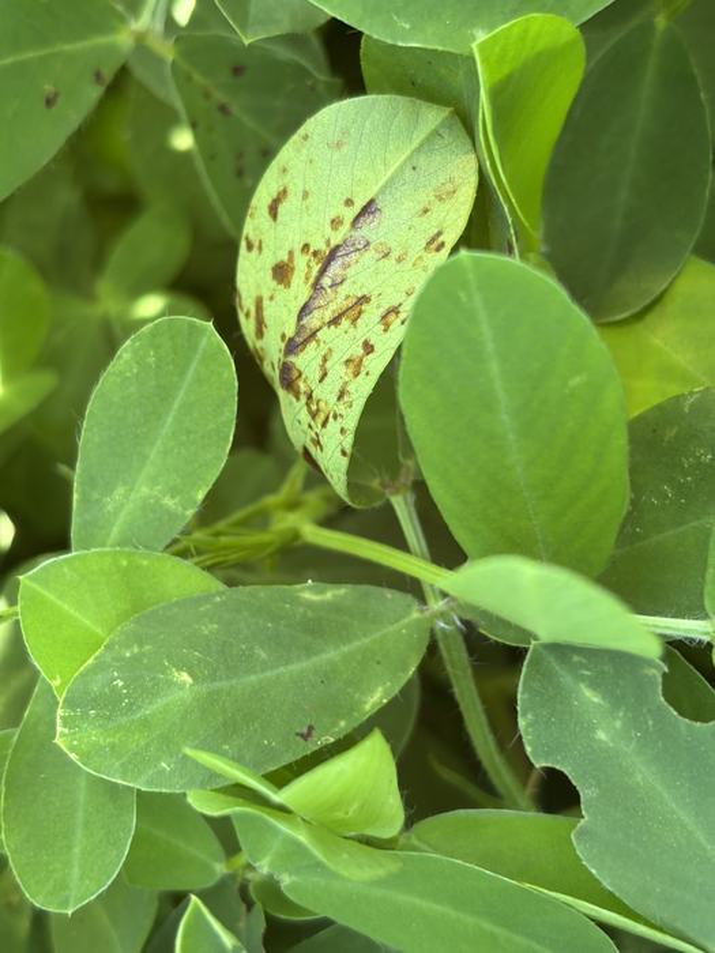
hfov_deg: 28.0
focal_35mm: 52
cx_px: 358
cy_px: 476
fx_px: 1432
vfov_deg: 36.8
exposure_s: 1/172
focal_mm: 5.96
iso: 50
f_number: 1.6
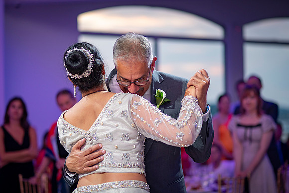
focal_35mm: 93
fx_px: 744
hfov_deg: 22.0
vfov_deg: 14.8
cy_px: 91
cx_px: 145
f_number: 2
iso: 500
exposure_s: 1/400
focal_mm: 85
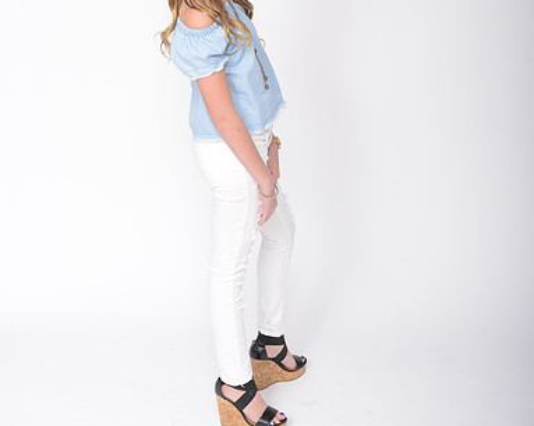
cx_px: 268
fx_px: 1011
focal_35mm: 64
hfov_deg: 29.6
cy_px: 124
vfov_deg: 23.7
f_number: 8
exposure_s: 1/250
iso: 200
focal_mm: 45
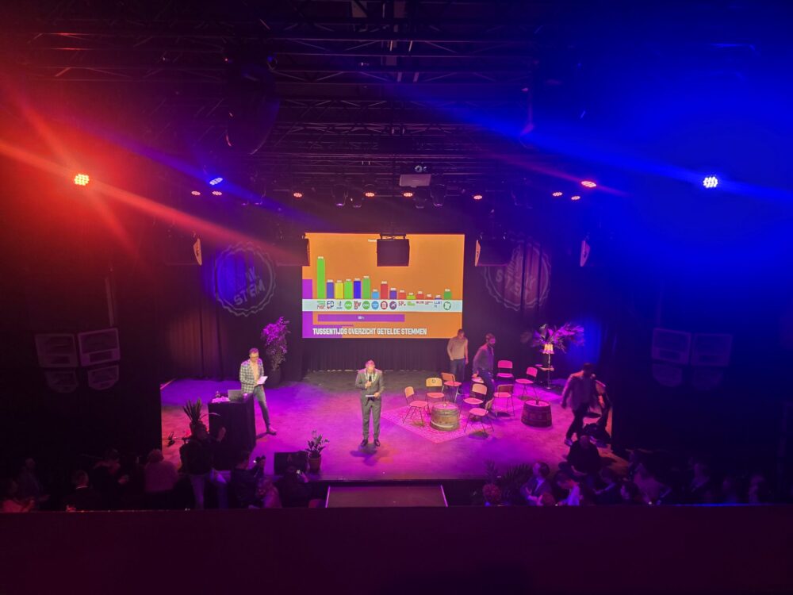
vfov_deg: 58.9
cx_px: 396
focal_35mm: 23
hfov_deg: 73.9
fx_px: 527
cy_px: 298
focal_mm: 6.3
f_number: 1.7
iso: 500
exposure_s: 1/30
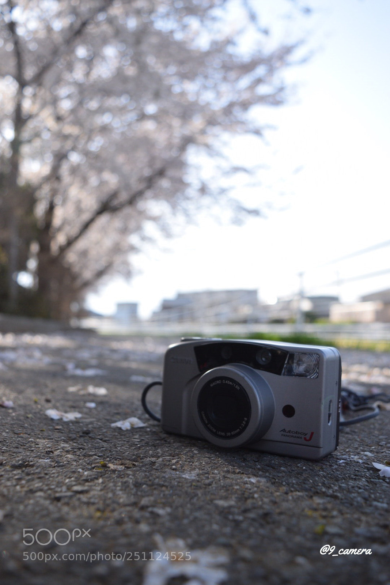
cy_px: 292
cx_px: 195
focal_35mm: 33
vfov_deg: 57.2
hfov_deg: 40.0
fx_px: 536
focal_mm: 22
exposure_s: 1/1250
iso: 400
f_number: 4
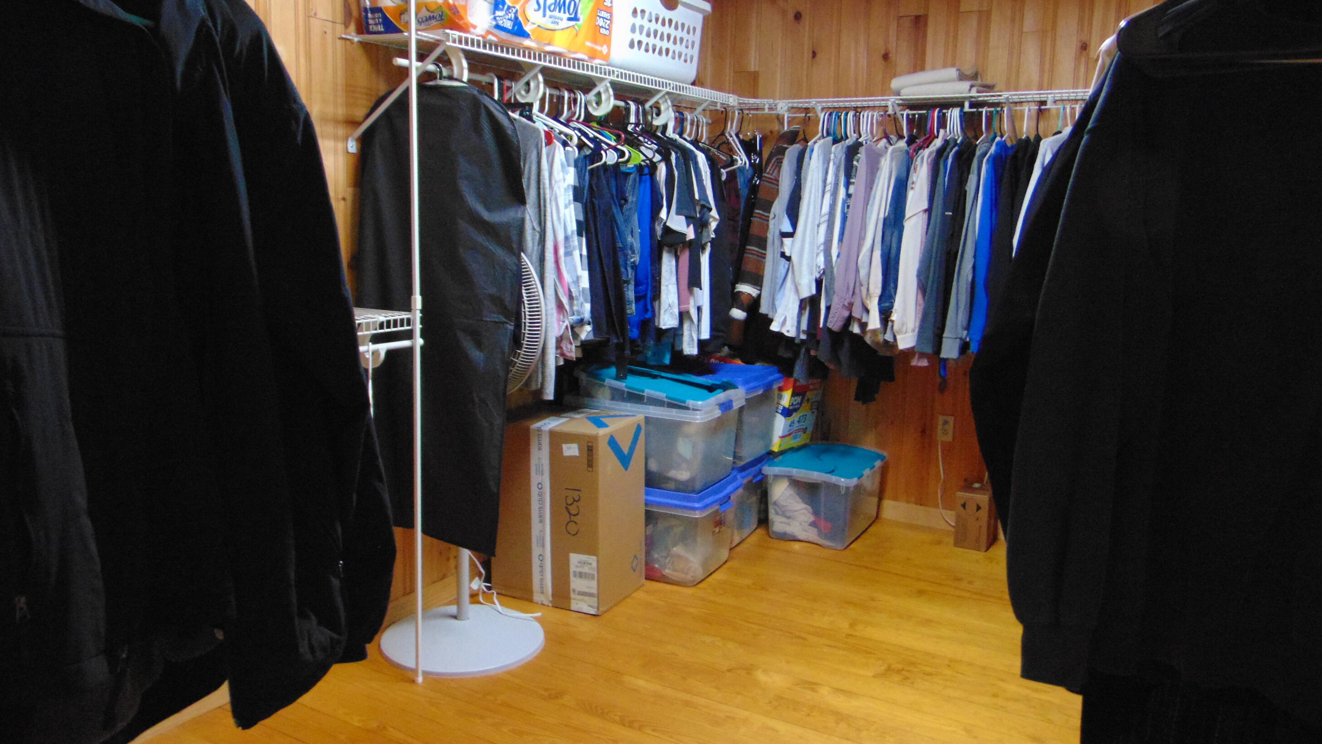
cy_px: 359
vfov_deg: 41.5
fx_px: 981
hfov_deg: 67.9
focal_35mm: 28
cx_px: 655
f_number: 3
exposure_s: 1/13
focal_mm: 4.5
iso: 400
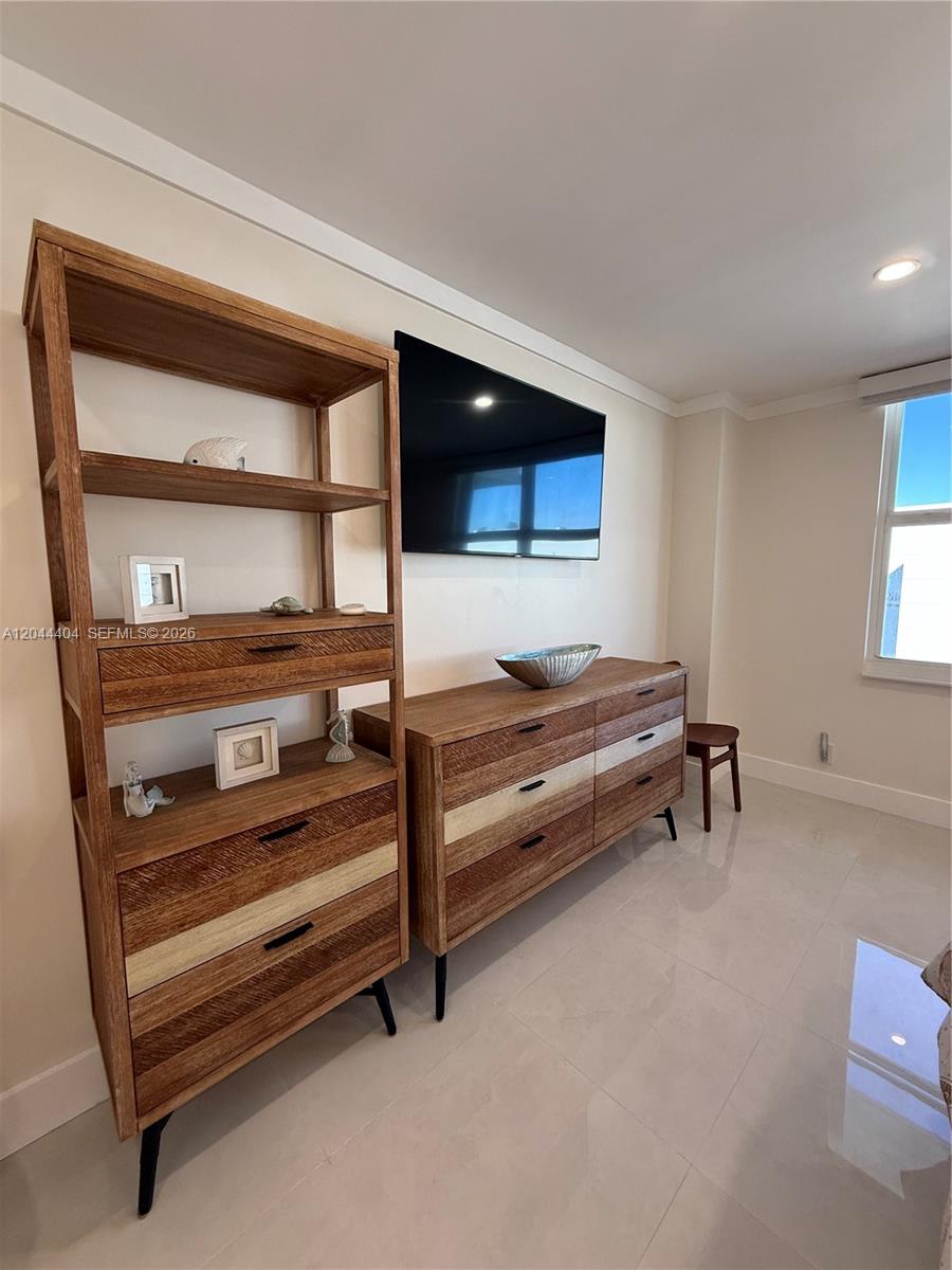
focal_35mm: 14
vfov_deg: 102.1
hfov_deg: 85.7
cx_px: 476
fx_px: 513
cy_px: 635
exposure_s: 1/120
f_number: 2.2
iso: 160
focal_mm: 2.22
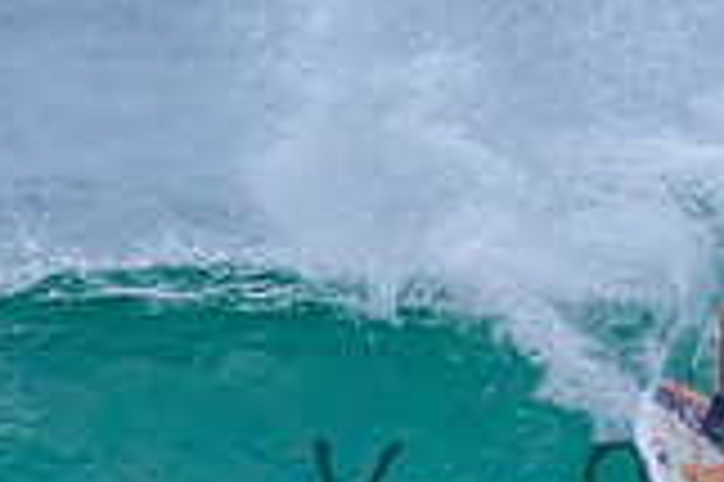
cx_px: 695
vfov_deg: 0.6
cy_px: 274
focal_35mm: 2208
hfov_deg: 0.9
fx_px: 44359
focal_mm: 500
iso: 1600
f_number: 5.6
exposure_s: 1/2000
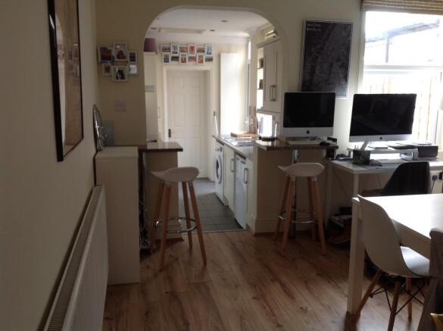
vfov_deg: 40.6
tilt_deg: -9.3
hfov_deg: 52.7
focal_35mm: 35
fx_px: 447
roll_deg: -2.0
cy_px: 166
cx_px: 222
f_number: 2.4
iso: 50
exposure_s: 1/15
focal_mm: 4.28
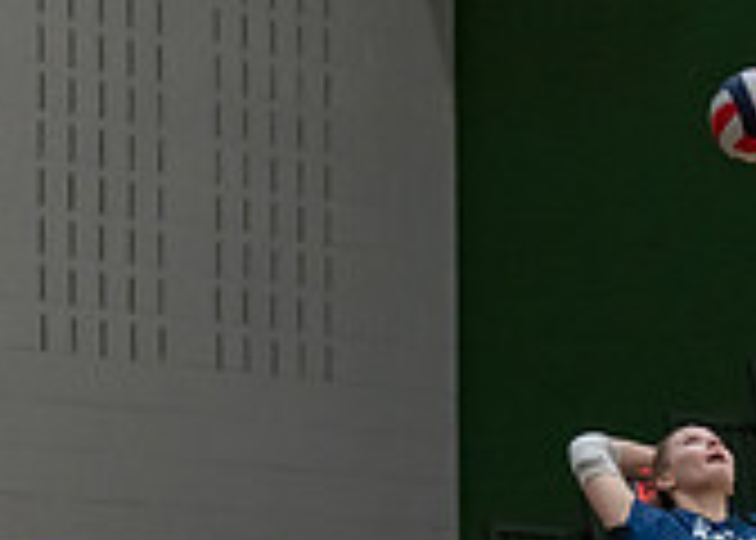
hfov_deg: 6.8
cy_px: 742
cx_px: 657
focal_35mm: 296
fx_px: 6355
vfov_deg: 4.8
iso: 2500
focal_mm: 82
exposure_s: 1/1000
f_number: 2.8
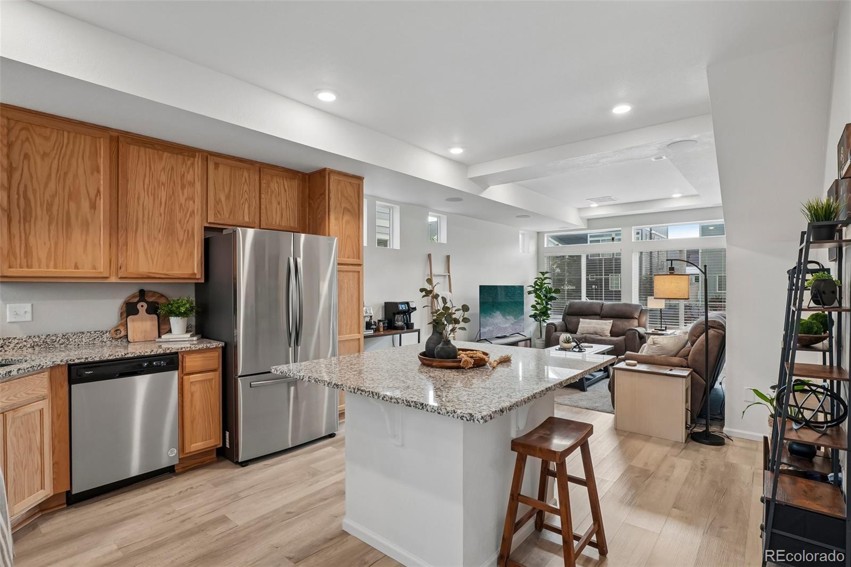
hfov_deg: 95.0
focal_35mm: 16
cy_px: 284
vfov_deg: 72.0
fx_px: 390
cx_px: 426
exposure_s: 1/30
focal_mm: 11
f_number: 8
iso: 500
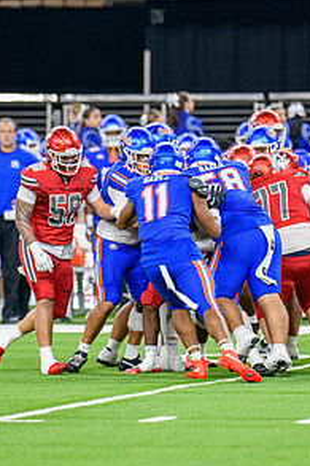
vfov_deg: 4.3
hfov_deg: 2.9
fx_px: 6155
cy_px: 270
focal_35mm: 476
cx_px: 192
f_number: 2.8
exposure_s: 1/400
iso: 1000
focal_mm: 240
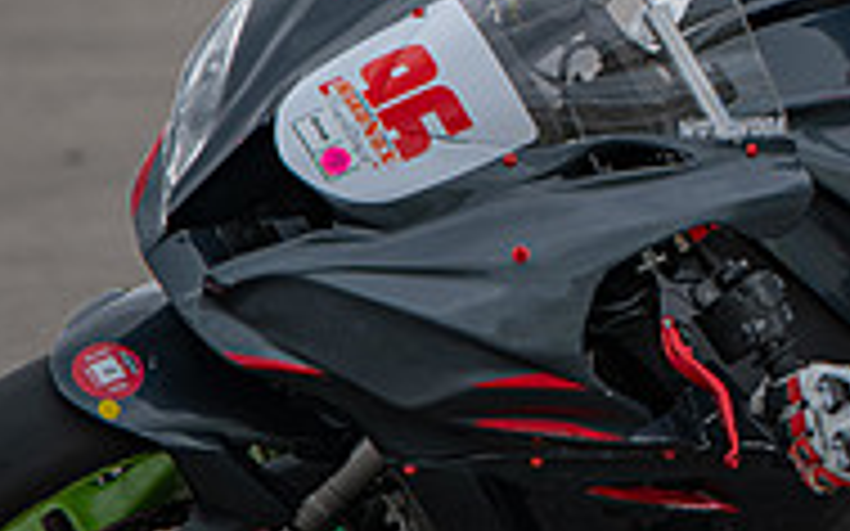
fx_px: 19013
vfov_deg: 1.6
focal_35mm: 821
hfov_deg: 2.6
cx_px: 1164
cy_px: 151
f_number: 2.8
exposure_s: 1/1600
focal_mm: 200
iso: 110
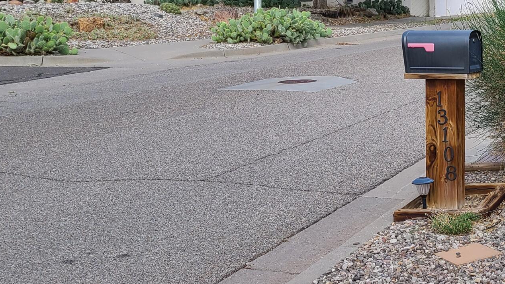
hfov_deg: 30.0
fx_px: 897
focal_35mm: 67
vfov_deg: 17.8
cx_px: 465
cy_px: 53
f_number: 1.8
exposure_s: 1/994
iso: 40
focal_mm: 5.4
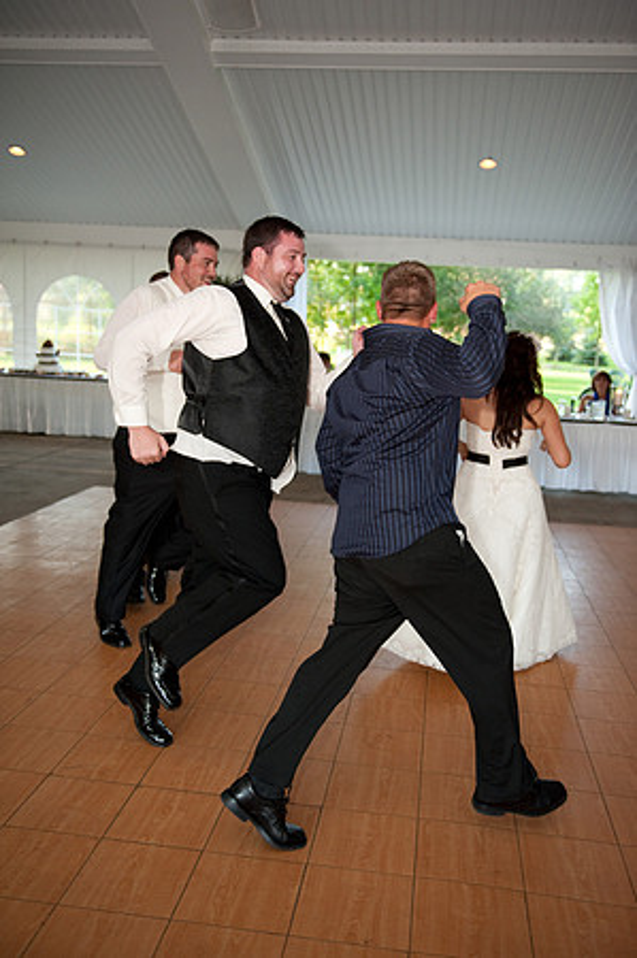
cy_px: 479
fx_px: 904
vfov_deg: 55.8
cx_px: 318
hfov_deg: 38.8
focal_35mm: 34
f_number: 2.8
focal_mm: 34
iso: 1250
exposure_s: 1/400
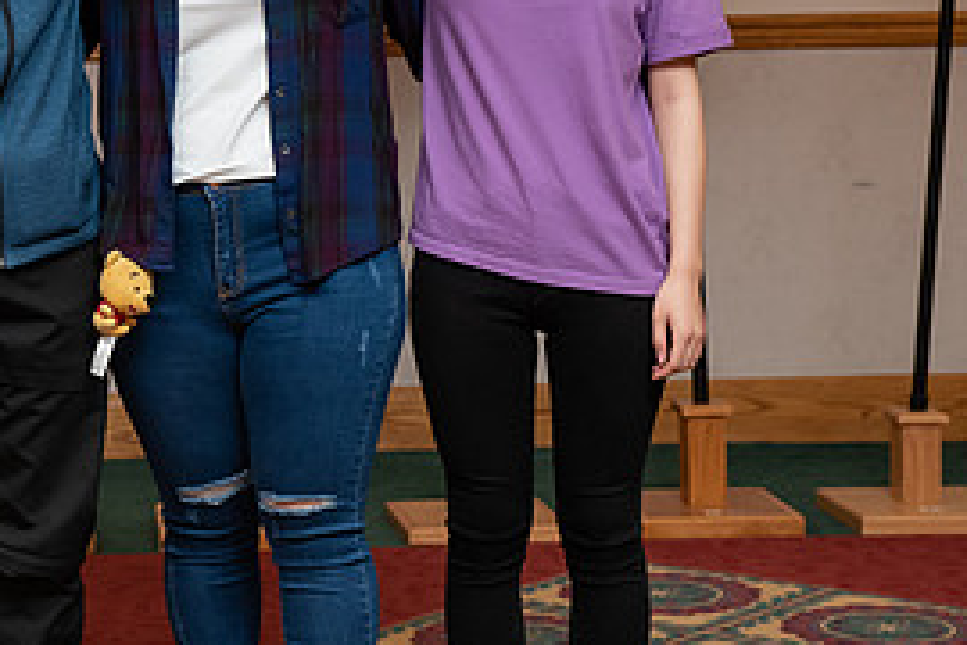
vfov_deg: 10.5
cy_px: -41
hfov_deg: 15.7
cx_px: 57
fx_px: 3465
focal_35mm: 129
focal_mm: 60
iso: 2000
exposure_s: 1/200
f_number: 5.6
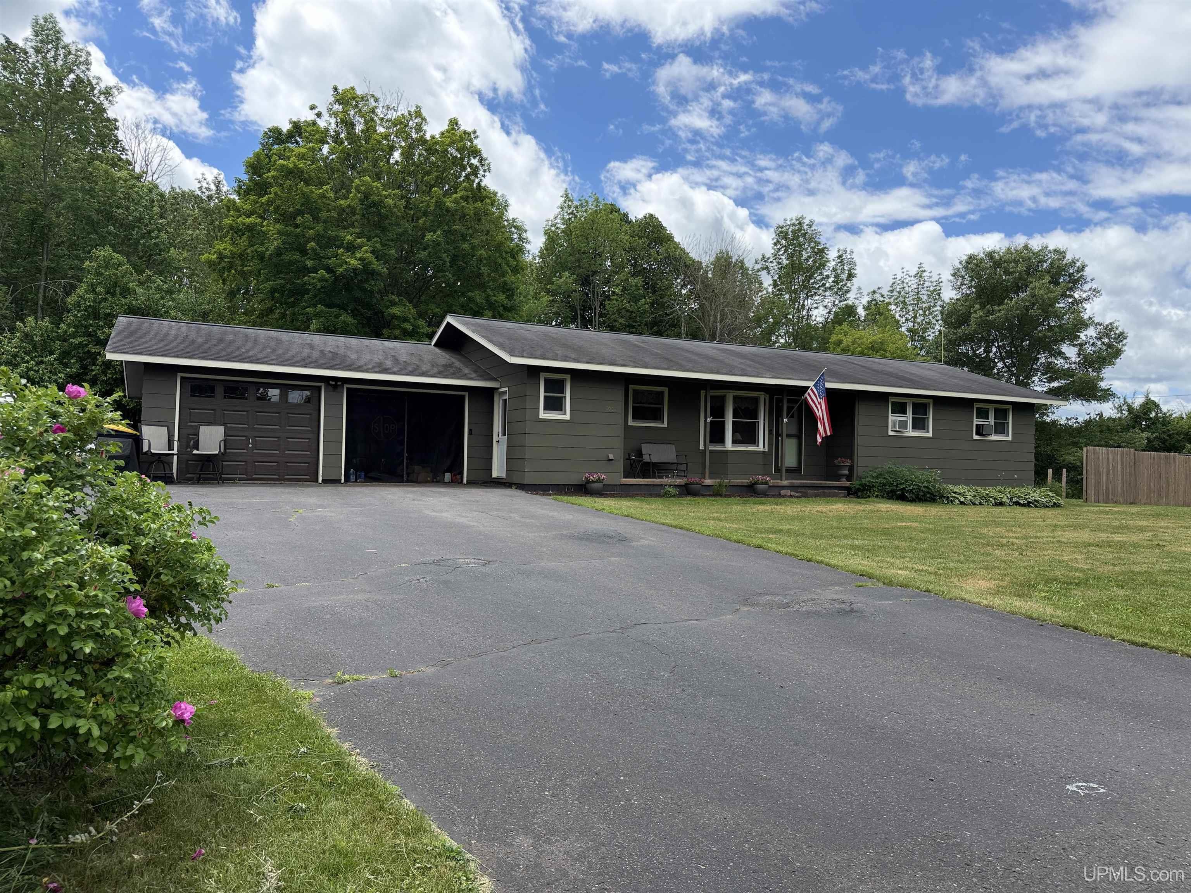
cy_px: 446
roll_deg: -1.4
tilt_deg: +1.3
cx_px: 596
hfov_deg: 71.6
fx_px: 826
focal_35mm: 24
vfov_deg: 56.8
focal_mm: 6.76
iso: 100
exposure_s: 1/4167
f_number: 1.78
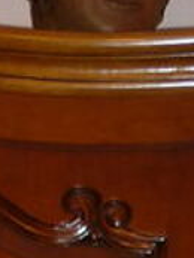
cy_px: 907
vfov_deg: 6.7
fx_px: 1896
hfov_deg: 5.5
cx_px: -389
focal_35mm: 254
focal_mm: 5.5
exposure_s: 1/30
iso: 160
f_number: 2.8
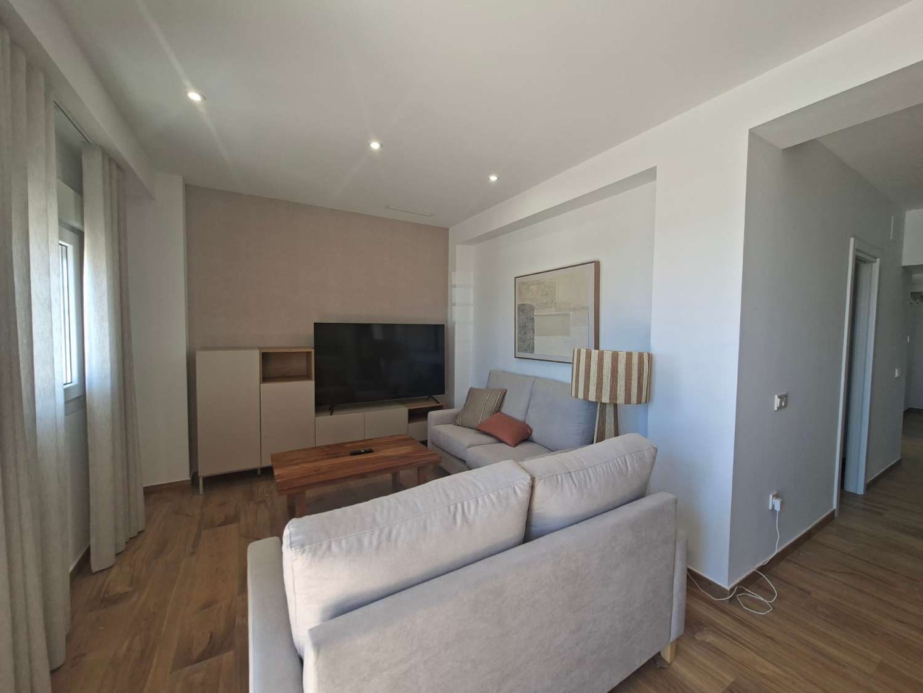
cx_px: 462
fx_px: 347
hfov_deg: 106.2
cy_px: 346
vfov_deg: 89.9
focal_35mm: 13
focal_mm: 1.74
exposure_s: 1/50
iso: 40
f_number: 2.2
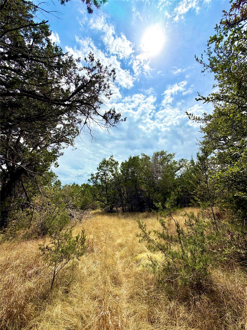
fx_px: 133
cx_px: 124
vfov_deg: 102.1
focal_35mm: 14
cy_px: 165
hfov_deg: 85.7
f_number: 2.2
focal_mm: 2.22
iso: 20
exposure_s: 1/2841
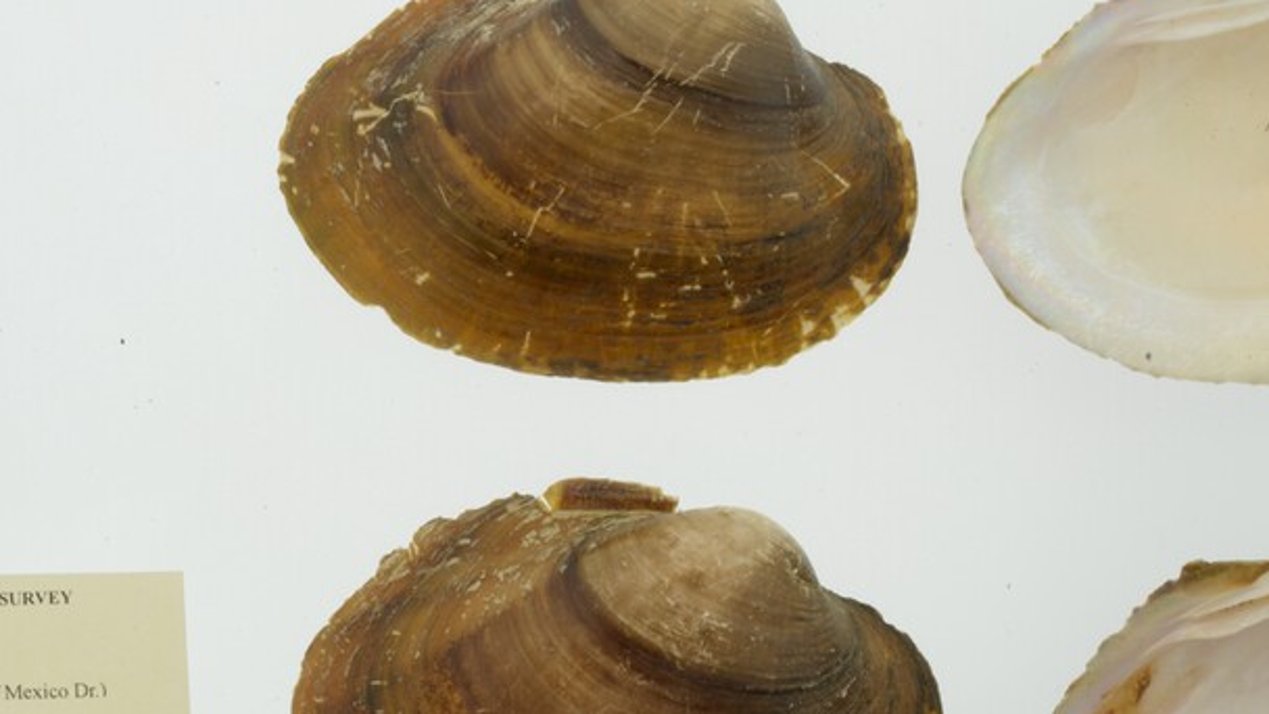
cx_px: 534
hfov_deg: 17.3
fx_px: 4172
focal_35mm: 124
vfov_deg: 9.8
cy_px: 483
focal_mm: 60
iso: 100
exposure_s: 1/10
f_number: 32
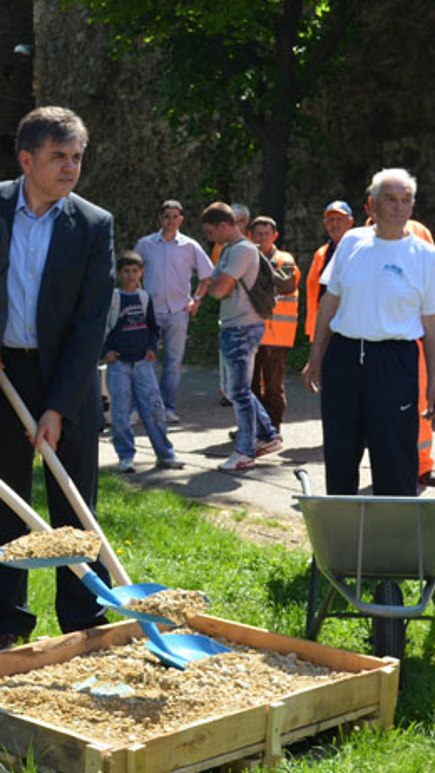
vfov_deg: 27.5
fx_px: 1578
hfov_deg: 15.4
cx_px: -21
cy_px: 384
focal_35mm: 77
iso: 200
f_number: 8
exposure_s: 1/250
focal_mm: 32
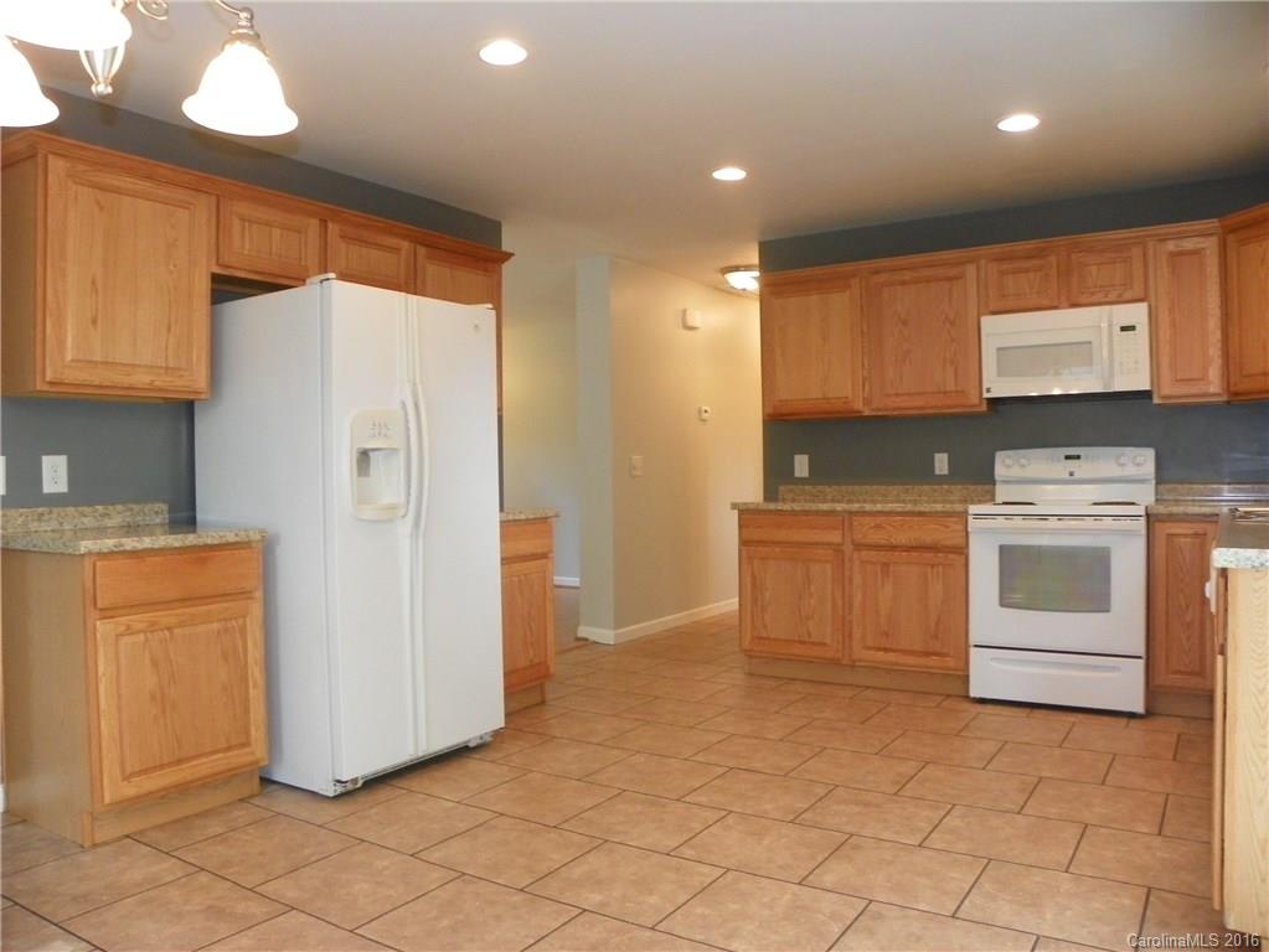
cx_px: 634
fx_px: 953
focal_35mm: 26
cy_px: 476
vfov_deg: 53.1
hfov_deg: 67.3
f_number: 2.8
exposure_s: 1/30
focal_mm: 4.6
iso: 125
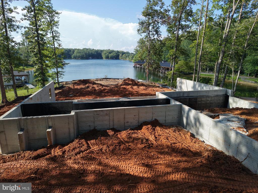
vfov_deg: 56.8
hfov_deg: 71.6
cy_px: 96
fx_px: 179
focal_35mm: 24
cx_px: 129
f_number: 1.8
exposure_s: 1/160
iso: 100
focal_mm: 8.67
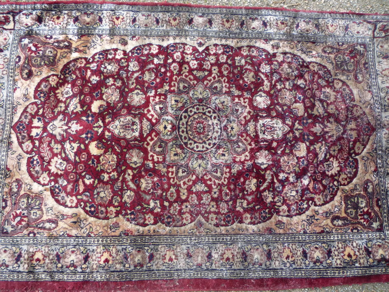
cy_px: 146
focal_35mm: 30
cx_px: 194
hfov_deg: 60.0
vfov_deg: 46.8
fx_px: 337
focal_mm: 5.2
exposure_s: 1/30
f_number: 3.3
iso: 200
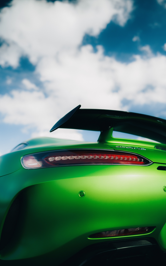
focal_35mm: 25
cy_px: 135
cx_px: 85
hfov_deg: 49.3
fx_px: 181
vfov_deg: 72.5
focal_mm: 24
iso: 50
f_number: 1.4
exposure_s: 1/1600
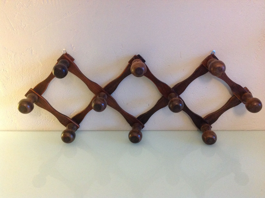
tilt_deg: -21.5
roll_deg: +1.0
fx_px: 268
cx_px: 132
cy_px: 99
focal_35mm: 35
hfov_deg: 52.7
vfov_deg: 40.6
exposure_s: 1/17
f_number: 2.4
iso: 400
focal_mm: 4.28
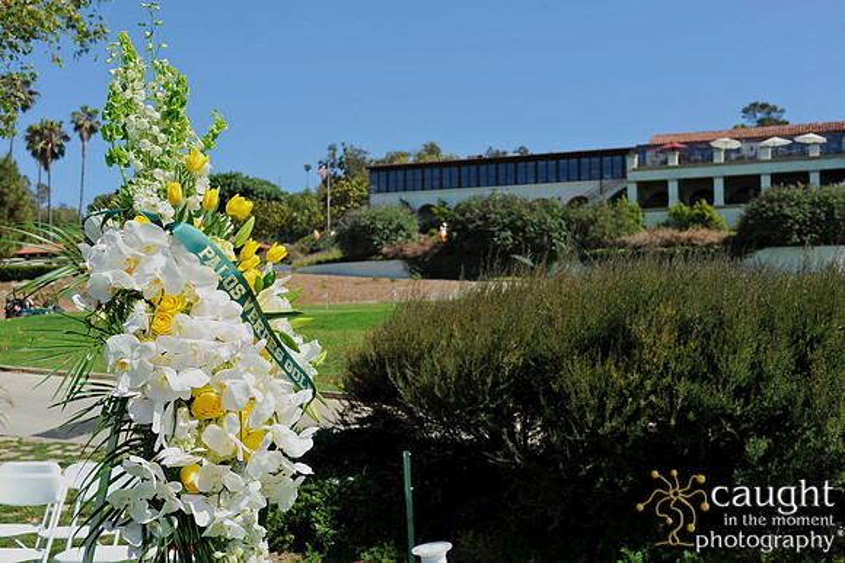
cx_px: 422
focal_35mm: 45
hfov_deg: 43.6
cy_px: 282
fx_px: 1056
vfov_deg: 29.8
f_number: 8
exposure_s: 1/500
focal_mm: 45
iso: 200
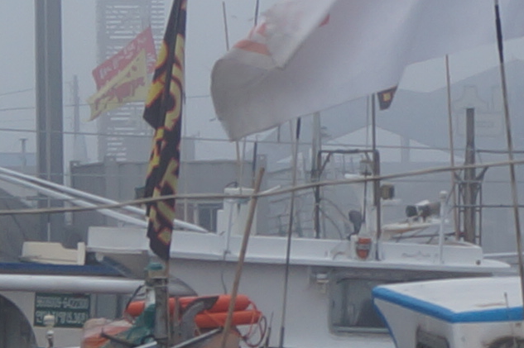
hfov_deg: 6.2
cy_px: 343
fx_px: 4741
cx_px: 979
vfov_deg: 4.2
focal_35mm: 326
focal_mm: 28
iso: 100
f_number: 8
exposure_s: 1/200
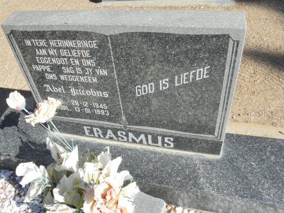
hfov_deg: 56.3
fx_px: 263
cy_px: 87
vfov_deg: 44.0
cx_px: 110
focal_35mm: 32
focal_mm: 4.6
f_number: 6.3
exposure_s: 1/640
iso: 200
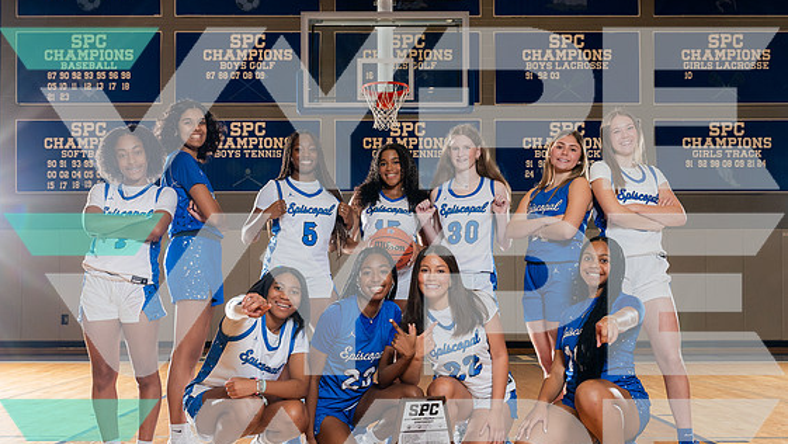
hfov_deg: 52.8
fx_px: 794
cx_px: 382
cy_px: 285
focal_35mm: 38
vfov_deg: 31.1
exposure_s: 1/250
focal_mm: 29
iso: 1250
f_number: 8
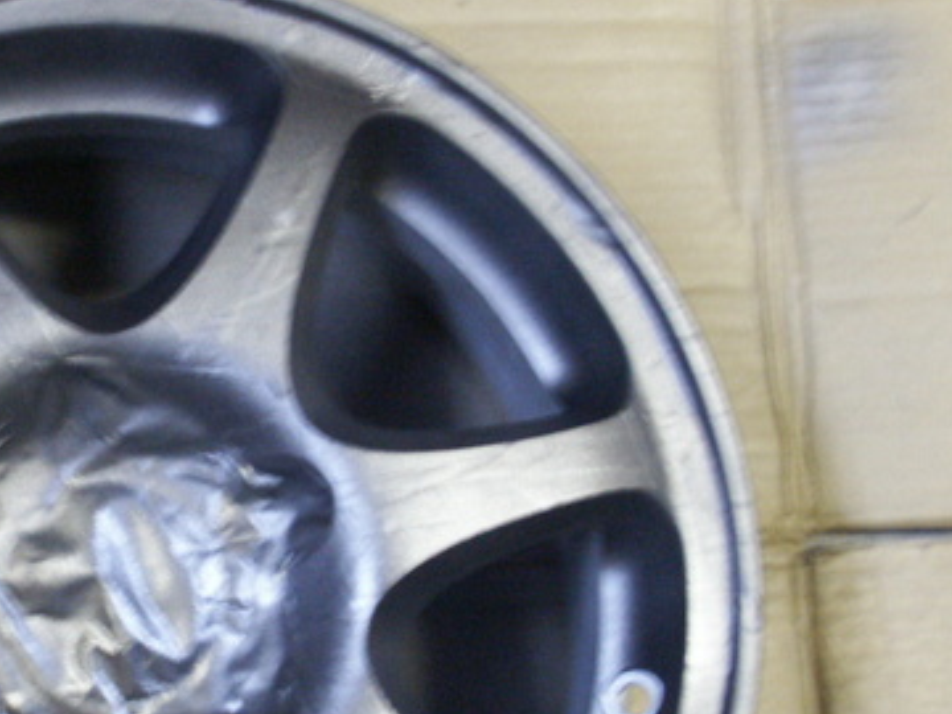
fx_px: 3300
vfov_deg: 12.3
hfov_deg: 16.2
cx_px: 85
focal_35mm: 120
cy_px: 521
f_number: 3.5
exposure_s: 1/3
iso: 200
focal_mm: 13.95
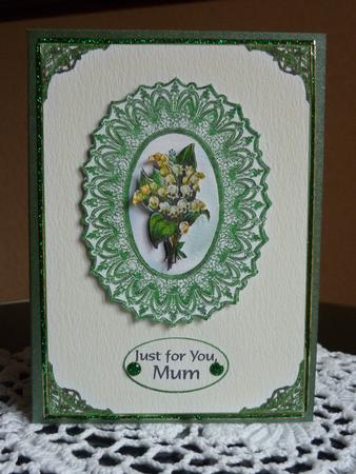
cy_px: 237
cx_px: 178
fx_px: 507
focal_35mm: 37
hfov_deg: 38.7
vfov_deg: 50.1
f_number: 3.6
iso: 400
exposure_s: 1/25
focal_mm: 6.1
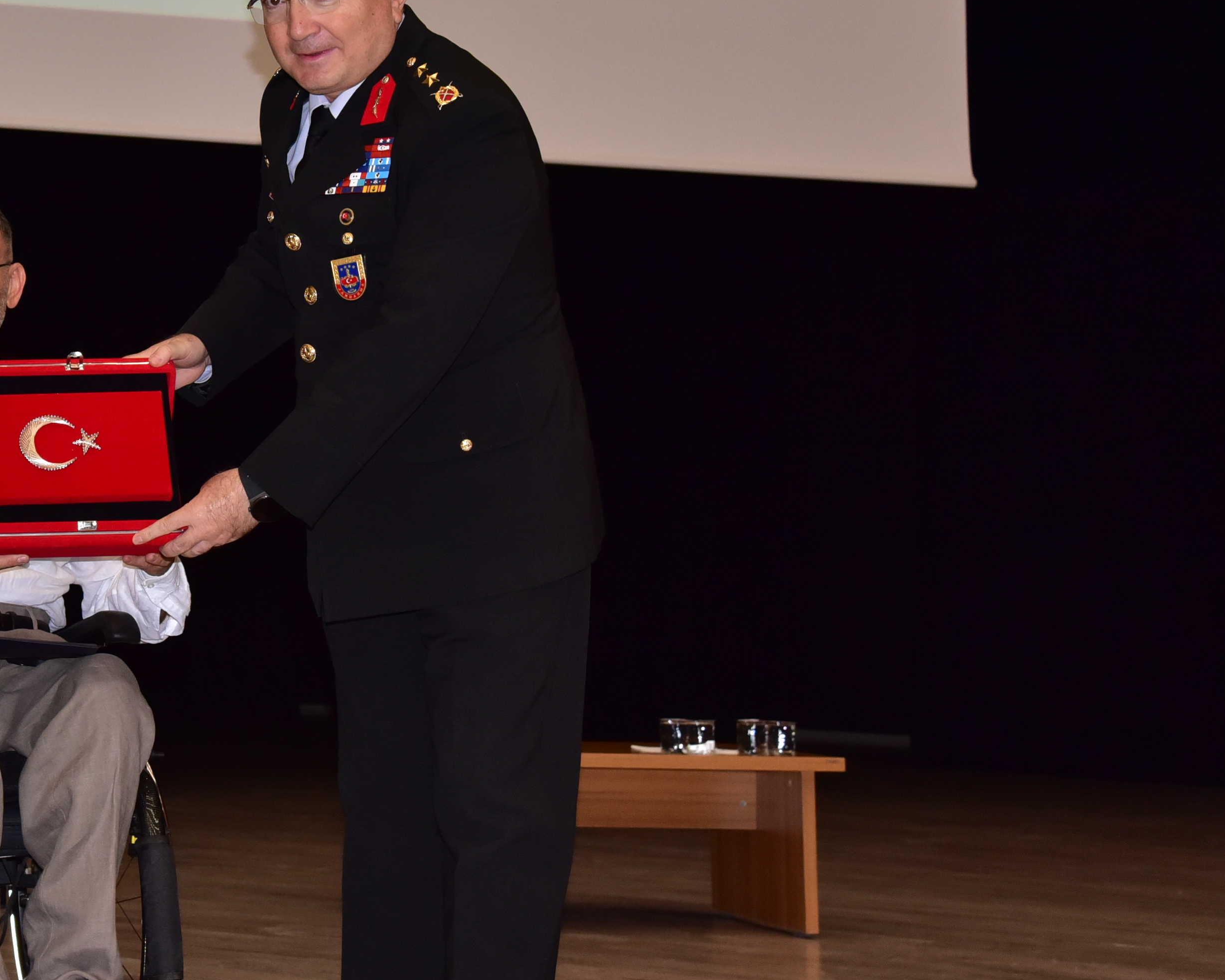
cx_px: 104
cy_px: 289
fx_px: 3009
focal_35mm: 83
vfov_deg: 18.4
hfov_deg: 22.4
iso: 2500
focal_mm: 48
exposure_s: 1/200
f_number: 6.3
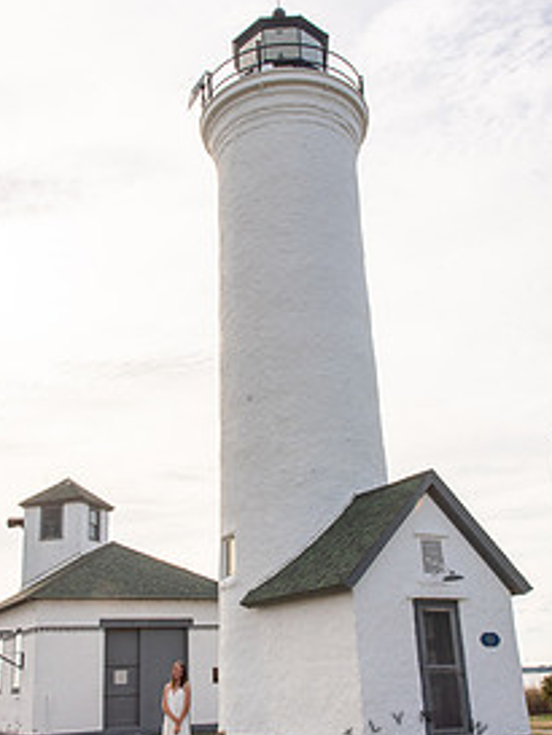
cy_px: 423
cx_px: 258
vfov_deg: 48.8
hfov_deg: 37.7
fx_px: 807
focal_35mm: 38
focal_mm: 24
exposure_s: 1/250
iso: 400
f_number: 20
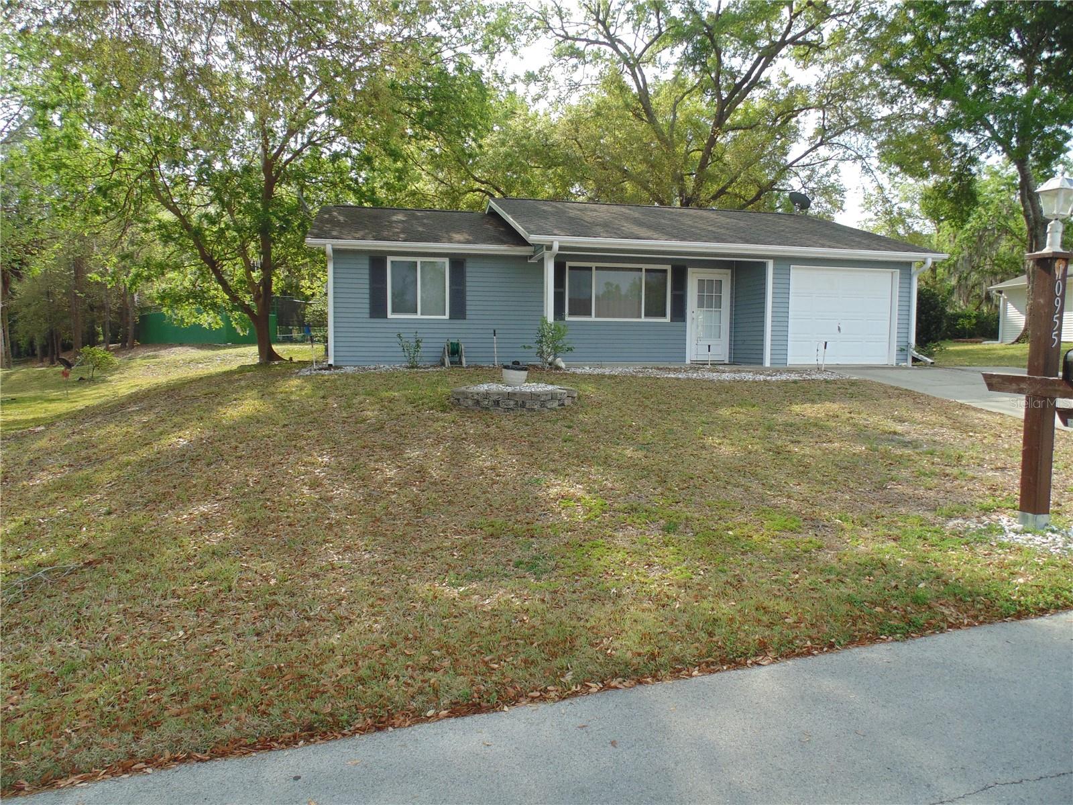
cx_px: 536
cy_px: 402
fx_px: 682
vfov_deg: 61.1
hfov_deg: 76.4
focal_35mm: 22
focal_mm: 4
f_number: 3.1
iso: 80
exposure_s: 1/400
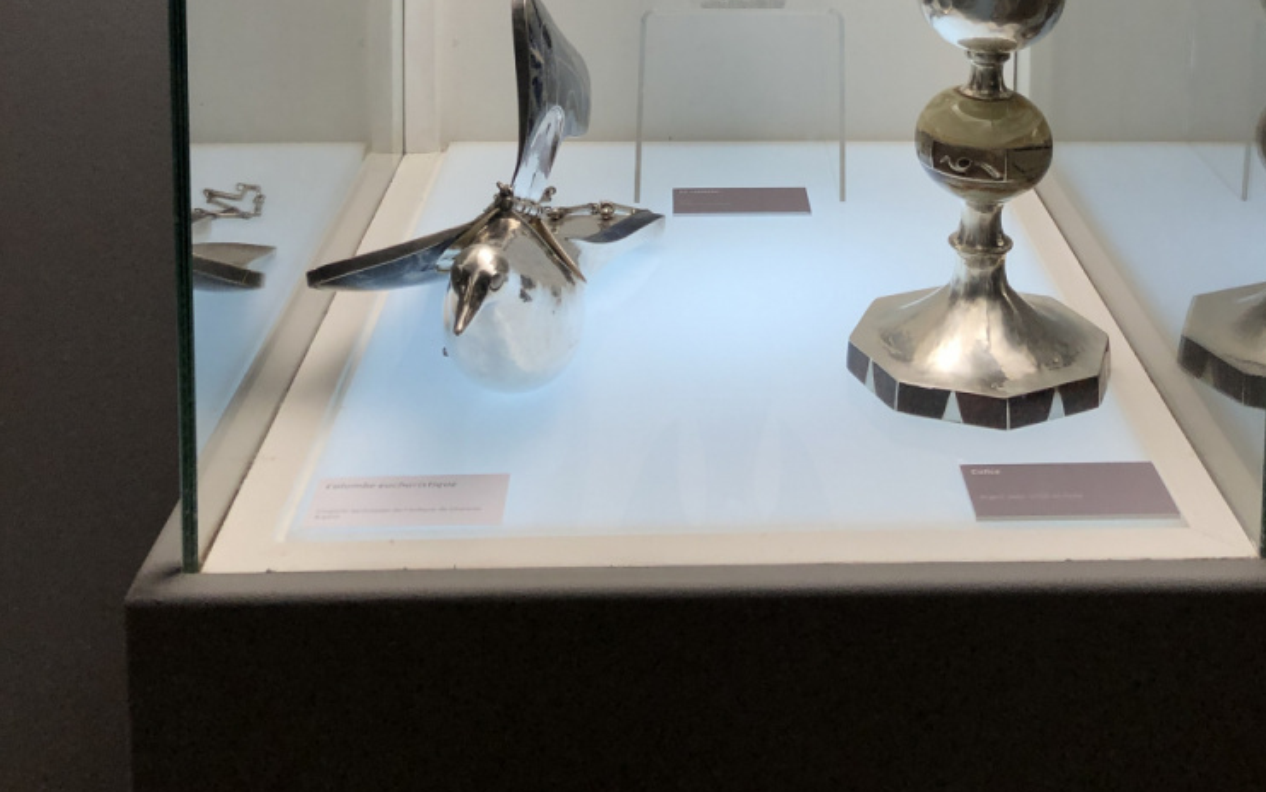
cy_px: -181
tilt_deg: -5.3
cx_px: 761
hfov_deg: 41.6
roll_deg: -1.4
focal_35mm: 48
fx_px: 1656
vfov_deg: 24.2
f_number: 1.8
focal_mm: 3.99
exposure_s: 1/33
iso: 25
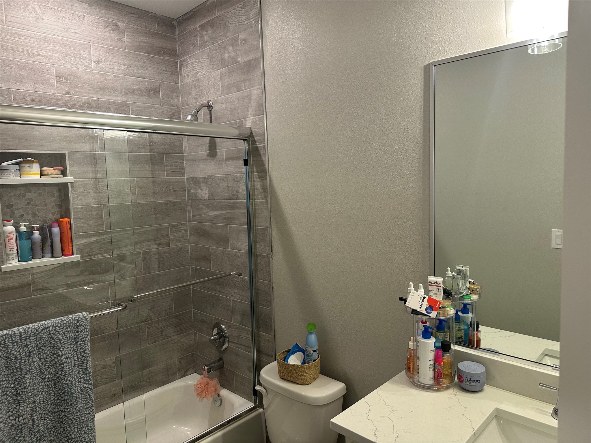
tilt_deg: -4.0
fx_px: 410
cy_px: 222
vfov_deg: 56.8
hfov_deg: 71.6
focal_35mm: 24
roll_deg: +1.5
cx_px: 296
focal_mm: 6.86
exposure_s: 1/60
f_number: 1.78
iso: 125
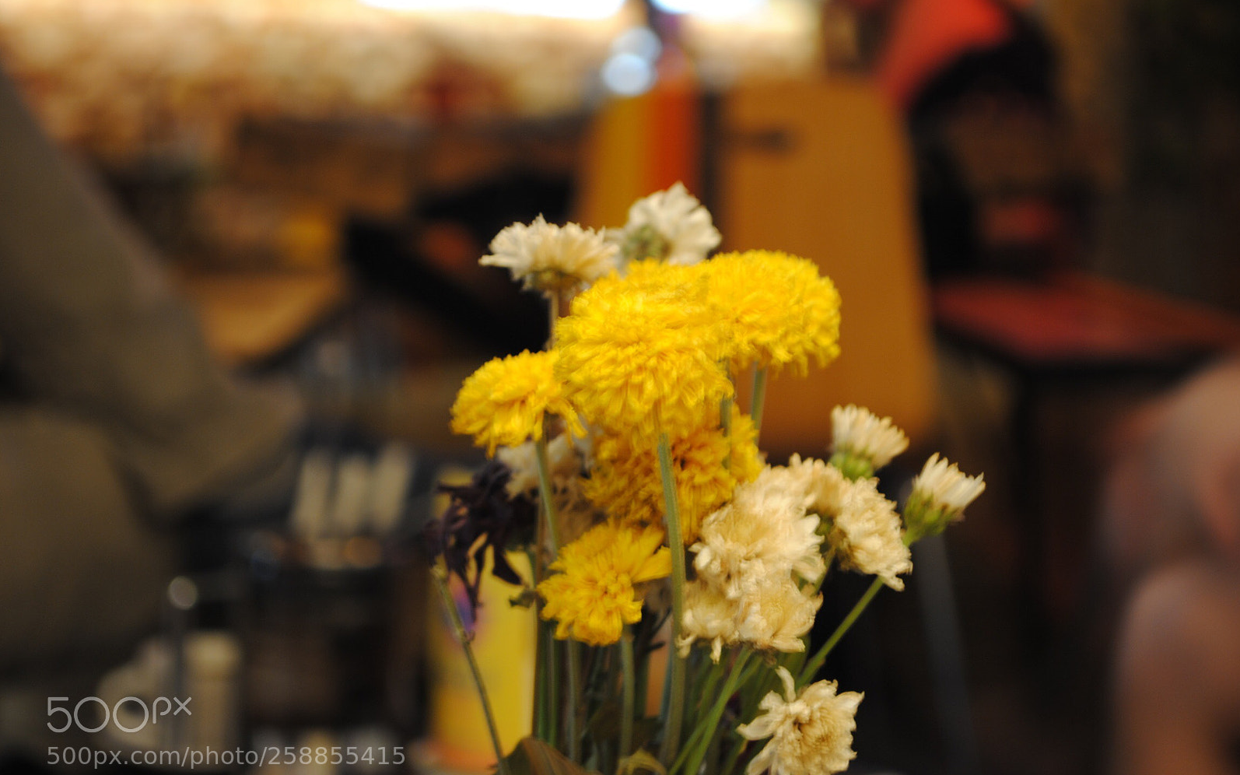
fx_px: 2856
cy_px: 400
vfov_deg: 15.5
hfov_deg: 24.5
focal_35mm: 85
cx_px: 621
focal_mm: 55
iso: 100
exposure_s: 1.3
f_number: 5.6
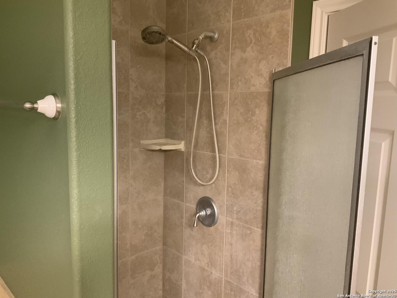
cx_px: 198
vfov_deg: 48.2
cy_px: 149
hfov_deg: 61.7
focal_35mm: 29
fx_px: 333
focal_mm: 3
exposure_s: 1/40
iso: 250
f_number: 1.8
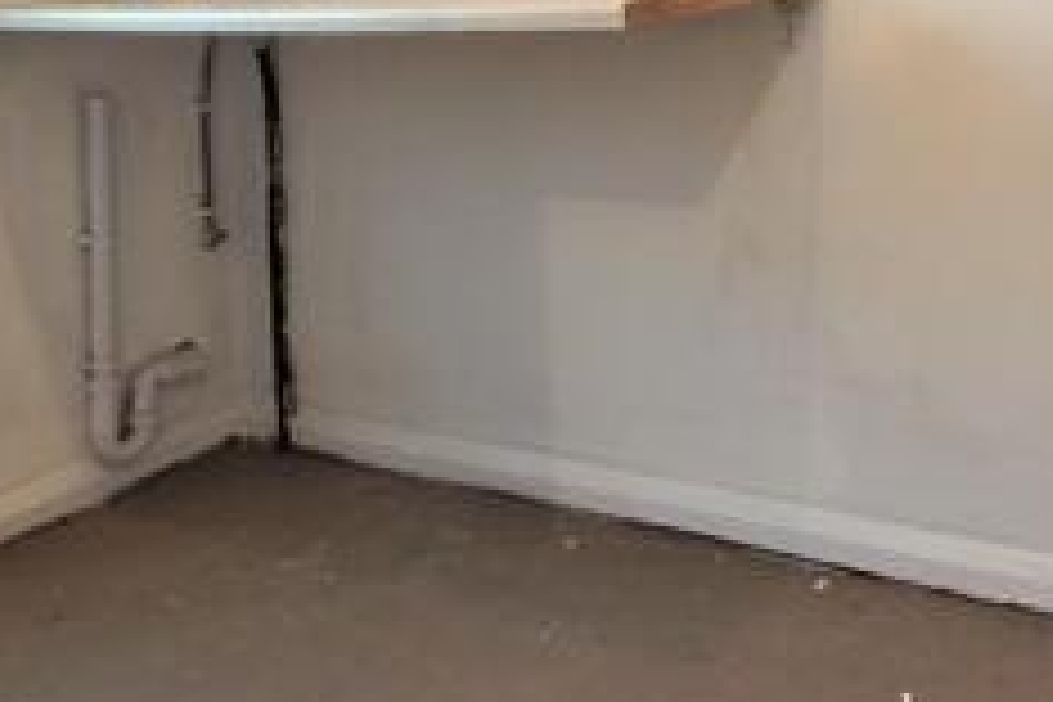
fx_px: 1228
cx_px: 641
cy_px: -124
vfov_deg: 28.2
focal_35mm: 42
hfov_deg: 46.1
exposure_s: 1/20
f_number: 3.5
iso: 250
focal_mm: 10
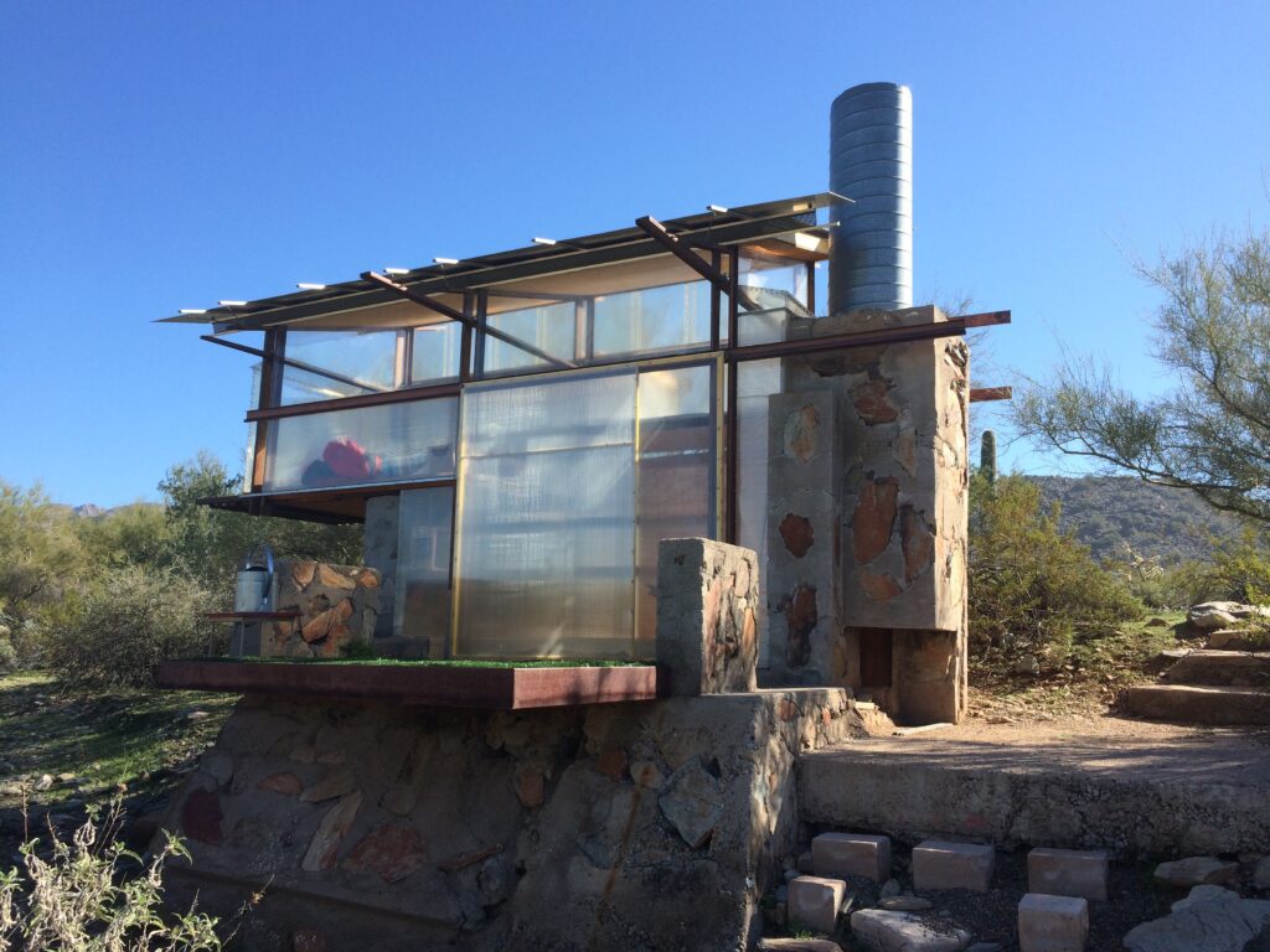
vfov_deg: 48.2
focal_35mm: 29
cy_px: 476
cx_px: 635
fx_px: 1064
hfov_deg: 61.7
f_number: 2.2
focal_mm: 4.15
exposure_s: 1/1172
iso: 32
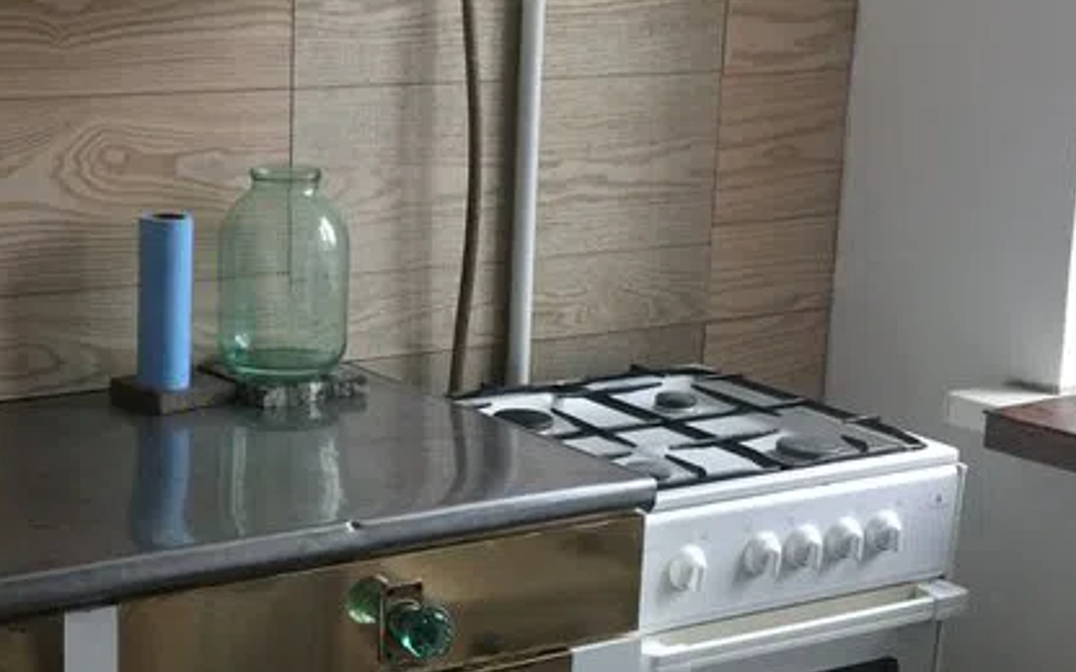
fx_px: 2082
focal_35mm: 71
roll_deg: -1.6
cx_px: 215
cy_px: 437
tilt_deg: -13.8
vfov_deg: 18.3
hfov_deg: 28.4
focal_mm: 4.15
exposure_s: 1/17
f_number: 2.2
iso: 100
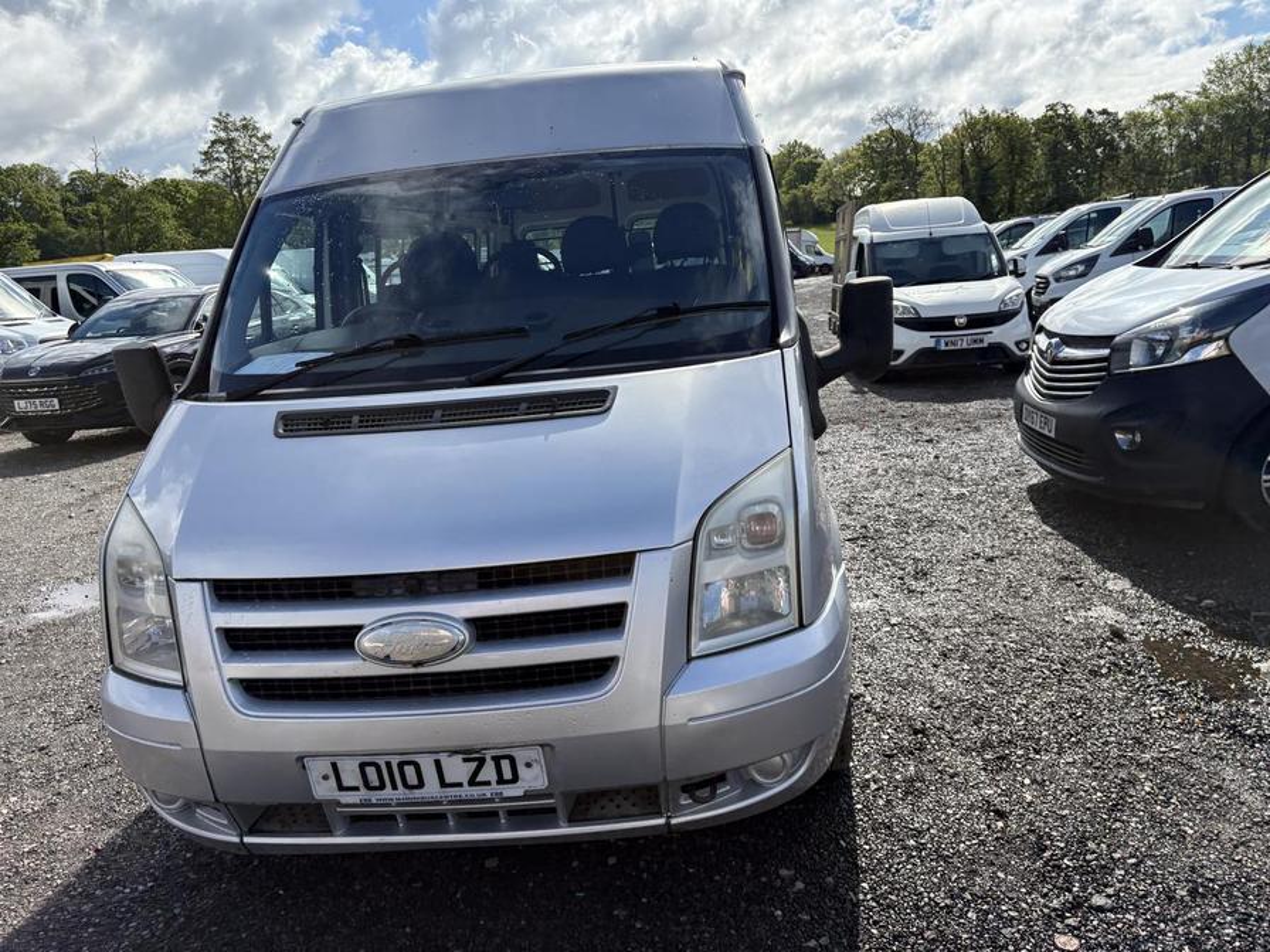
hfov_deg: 67.3
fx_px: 954
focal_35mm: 26
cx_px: 635
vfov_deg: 53.1
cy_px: 476
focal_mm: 5.96
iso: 64
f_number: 1.6
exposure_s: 1/3125
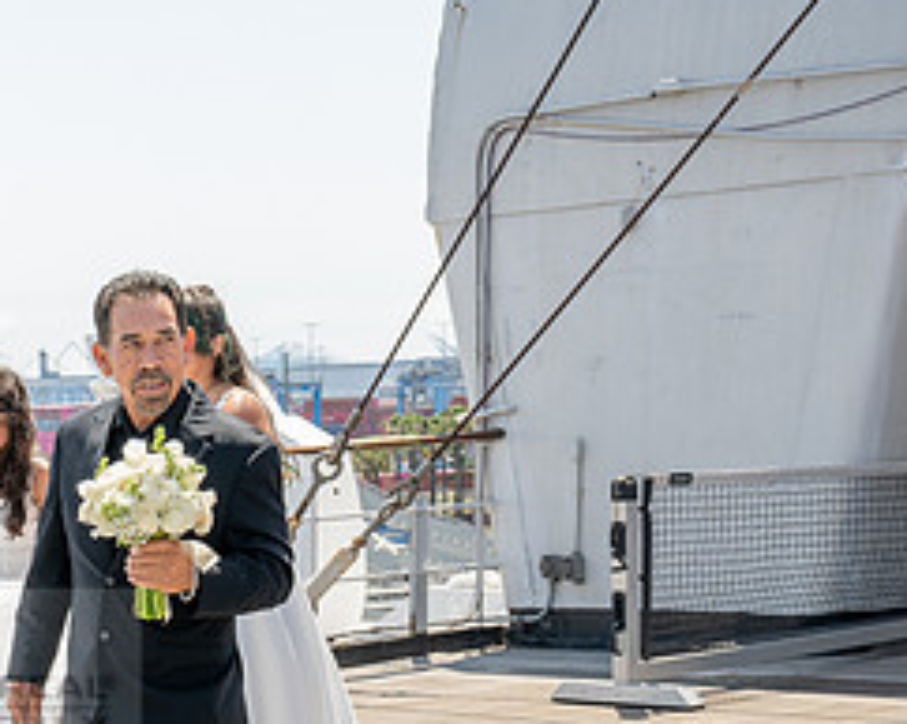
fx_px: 2601
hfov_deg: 18.5
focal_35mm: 97
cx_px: -259
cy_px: 729
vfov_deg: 15.5
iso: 200
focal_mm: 40
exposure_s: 1/200
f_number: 9
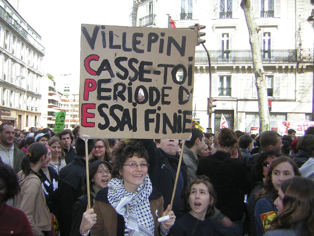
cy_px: 118
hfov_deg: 51.4
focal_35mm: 36
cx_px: 157
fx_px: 327
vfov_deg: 39.7
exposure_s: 1/320
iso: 71
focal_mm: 4.7
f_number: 2.6
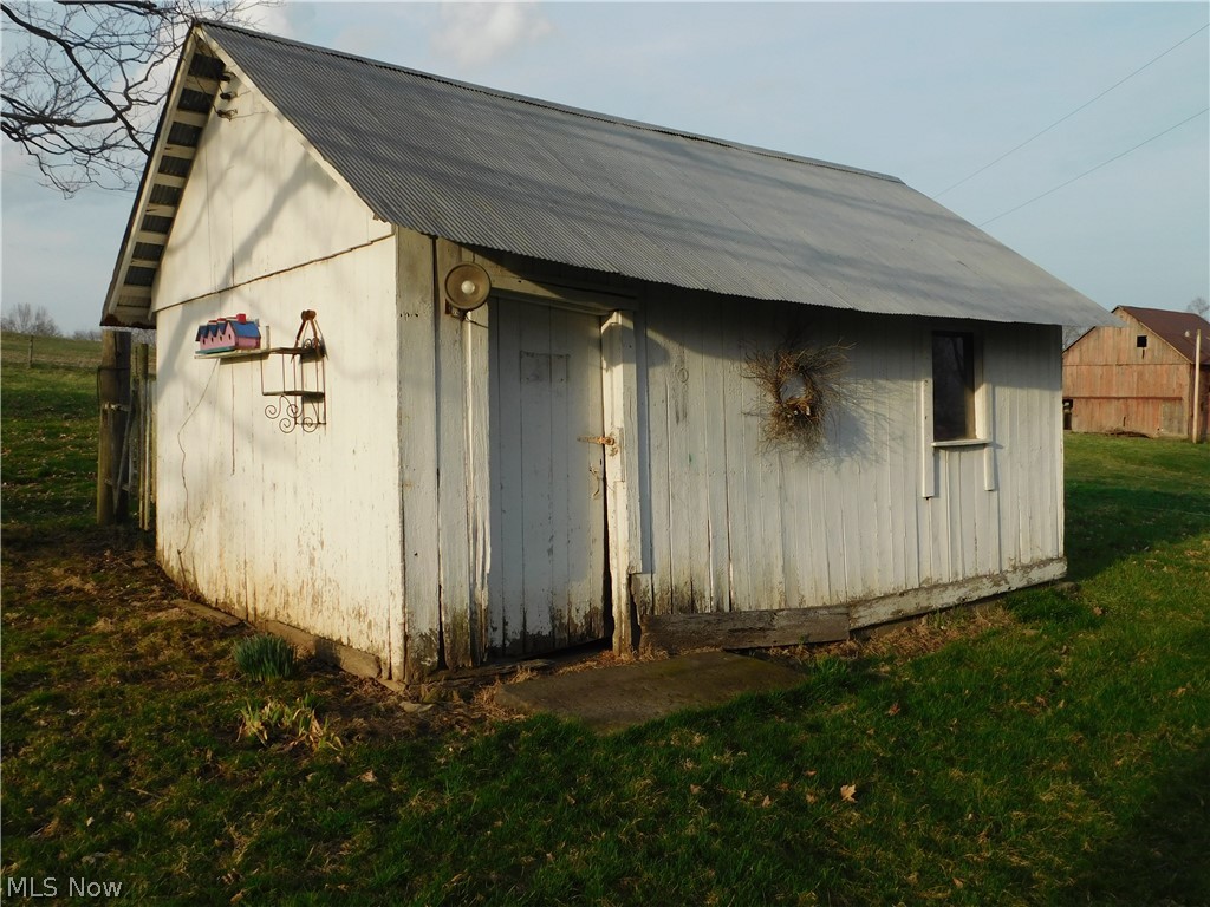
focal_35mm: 30
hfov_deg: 60.0
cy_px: 454
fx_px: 1049
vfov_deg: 46.8
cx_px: 605
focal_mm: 5.3
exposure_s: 1/1000
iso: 125
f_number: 3.2
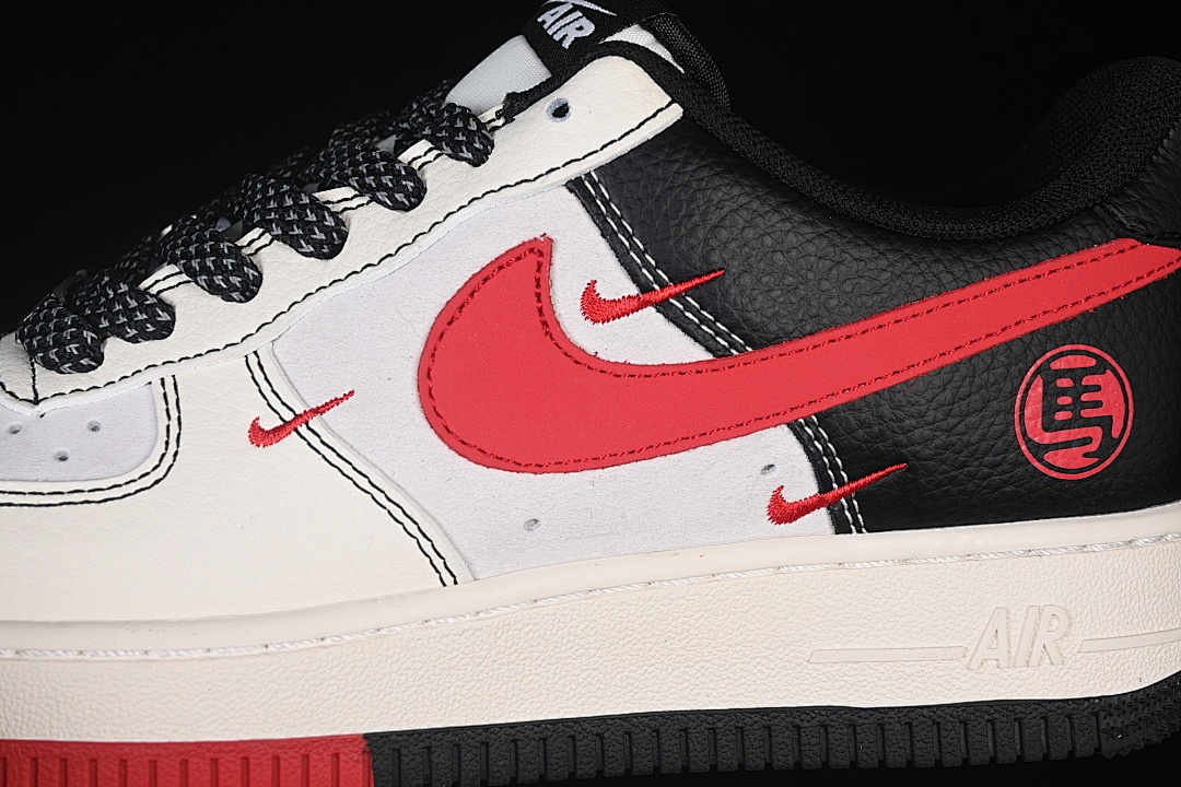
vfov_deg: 18.2
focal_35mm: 75
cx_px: 590
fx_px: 2460
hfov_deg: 27.0
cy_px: 394
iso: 160
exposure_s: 1/60
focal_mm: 50
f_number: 7.1
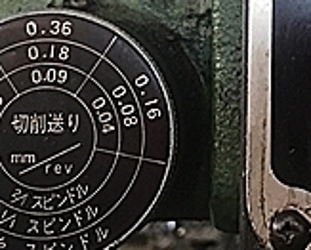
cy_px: -40
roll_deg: -0.5
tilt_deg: +6.3
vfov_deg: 13.6
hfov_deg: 16.8
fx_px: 1024
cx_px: 336
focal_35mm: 111
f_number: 2.2
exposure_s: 1/30
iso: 64
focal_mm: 4.15
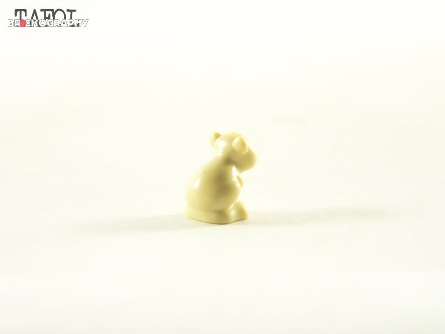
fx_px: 1054
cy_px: 167
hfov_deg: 23.8
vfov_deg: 18.0
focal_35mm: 82
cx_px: 222
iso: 400
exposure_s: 1/60
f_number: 3.2
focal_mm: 13.7
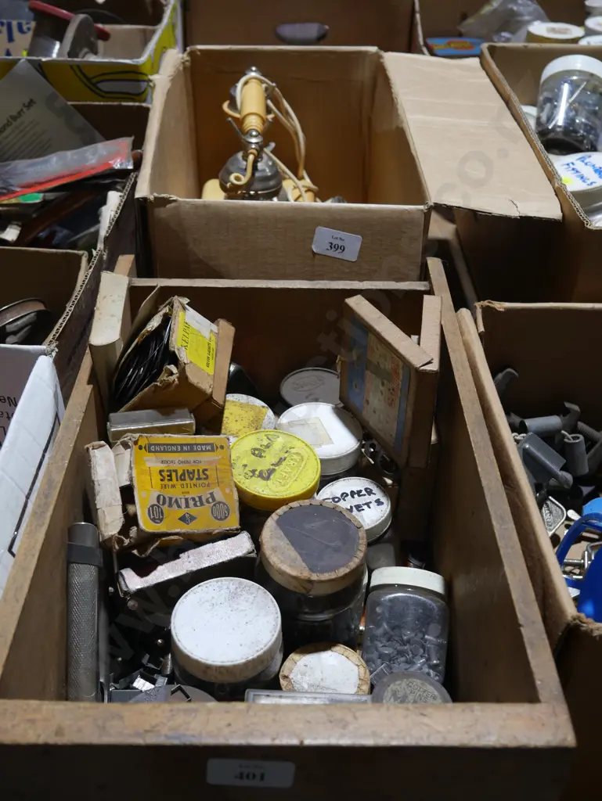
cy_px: 400
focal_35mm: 40
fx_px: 927
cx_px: 301
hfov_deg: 36.0
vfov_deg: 46.8
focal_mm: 20
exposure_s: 1/60
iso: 320
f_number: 4.4
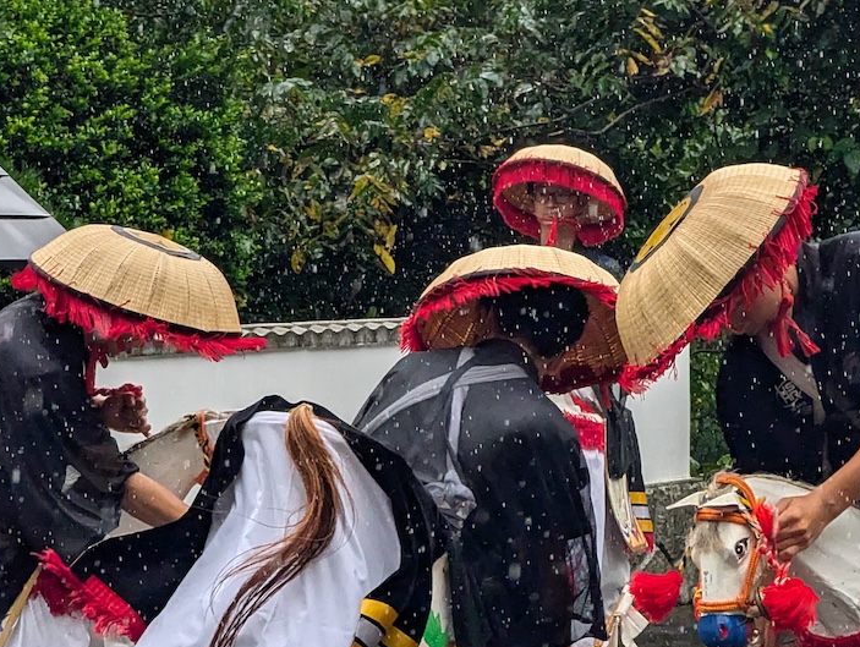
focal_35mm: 193
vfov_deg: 7.7
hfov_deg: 10.2
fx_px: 4801
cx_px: 433
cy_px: 492
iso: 534
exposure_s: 1/1271
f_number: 3.5
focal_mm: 19
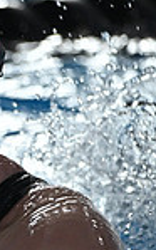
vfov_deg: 1.3
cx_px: -295
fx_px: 10799
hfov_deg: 0.8
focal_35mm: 1586
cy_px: 133
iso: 2000
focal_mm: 400
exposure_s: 1/1000
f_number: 6.3
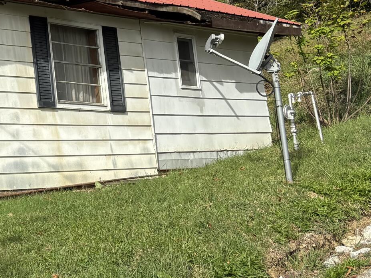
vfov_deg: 17.4
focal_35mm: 84
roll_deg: +2.2
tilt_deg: +9.3
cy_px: 40
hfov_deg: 20.1
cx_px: -186
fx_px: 900
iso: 50
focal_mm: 5.96
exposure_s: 1/2242
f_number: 1.6
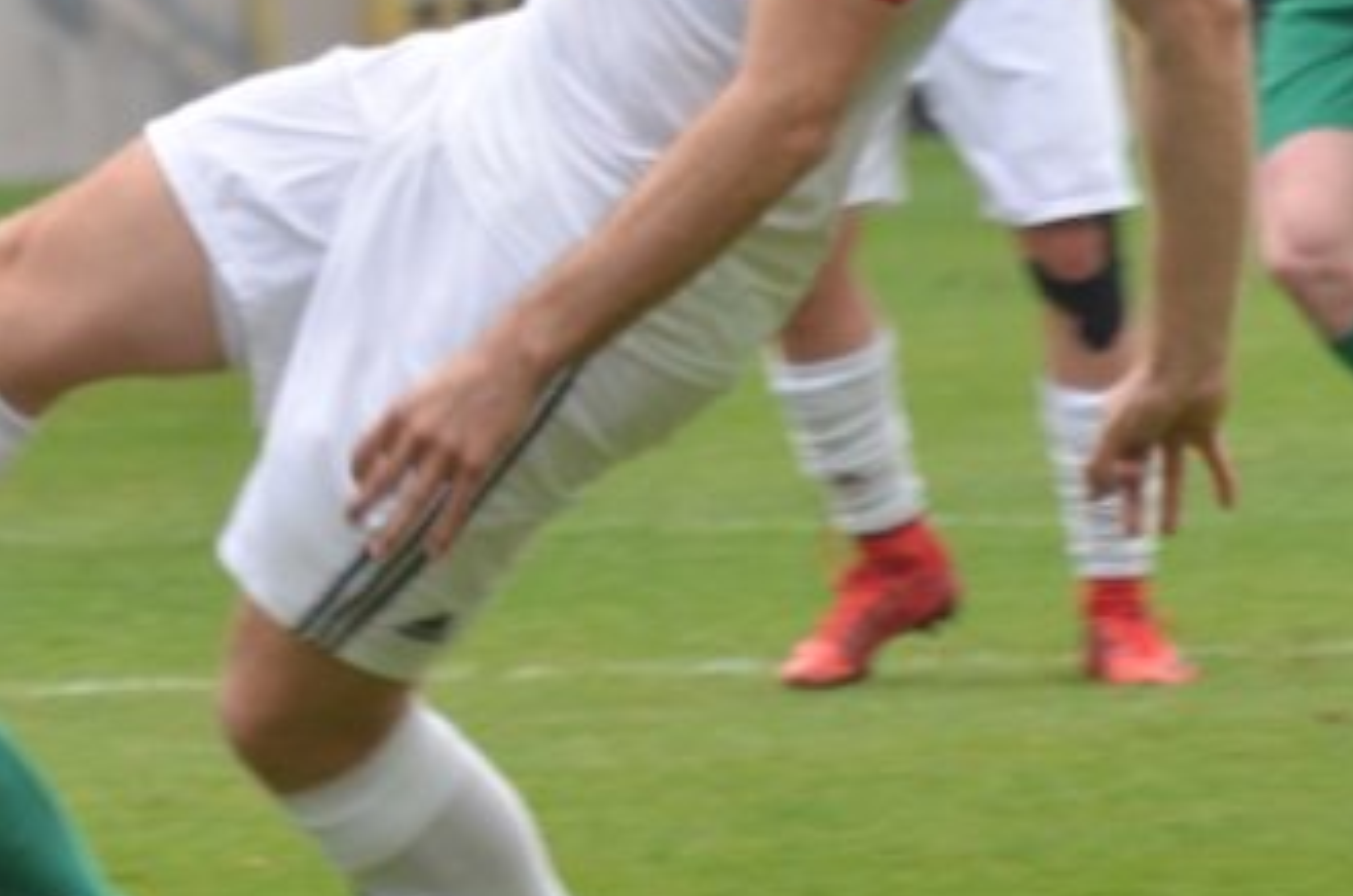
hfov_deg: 1.6
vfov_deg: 1.1
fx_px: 47263
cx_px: -633
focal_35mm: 1260
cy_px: -208
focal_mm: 230
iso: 250
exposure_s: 1/250
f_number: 6.3
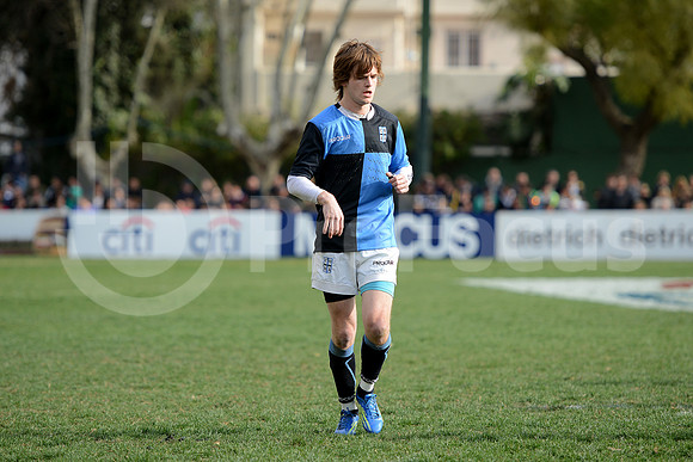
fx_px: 3273
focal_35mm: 170
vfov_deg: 8.1
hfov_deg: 12.1
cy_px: 231
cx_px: 346
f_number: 2.8
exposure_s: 1/800
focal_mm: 170
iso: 250
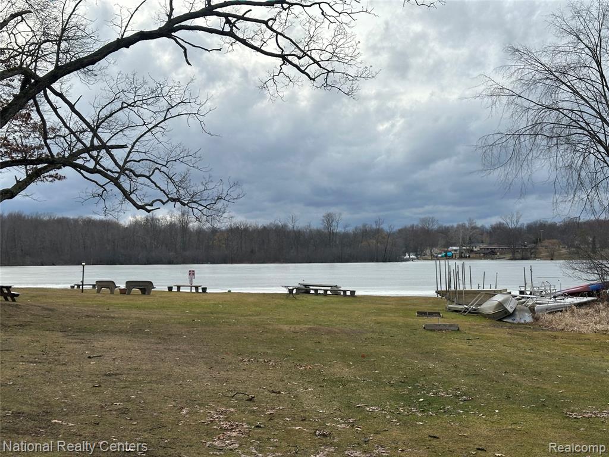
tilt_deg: +2.0
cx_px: 304
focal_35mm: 48
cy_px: 228
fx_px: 844
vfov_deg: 30.3
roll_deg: +0.4
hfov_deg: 39.7
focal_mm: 6.86
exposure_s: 1/1475
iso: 64
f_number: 1.78
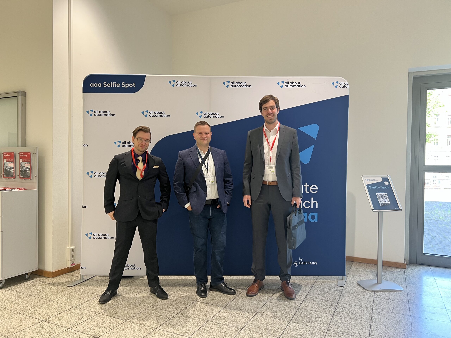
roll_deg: -0.4
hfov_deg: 67.3
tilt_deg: -1.8
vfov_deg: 53.1
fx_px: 339
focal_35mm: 26
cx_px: 226
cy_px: 169
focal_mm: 5.7
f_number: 1.5
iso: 80
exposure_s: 1/50
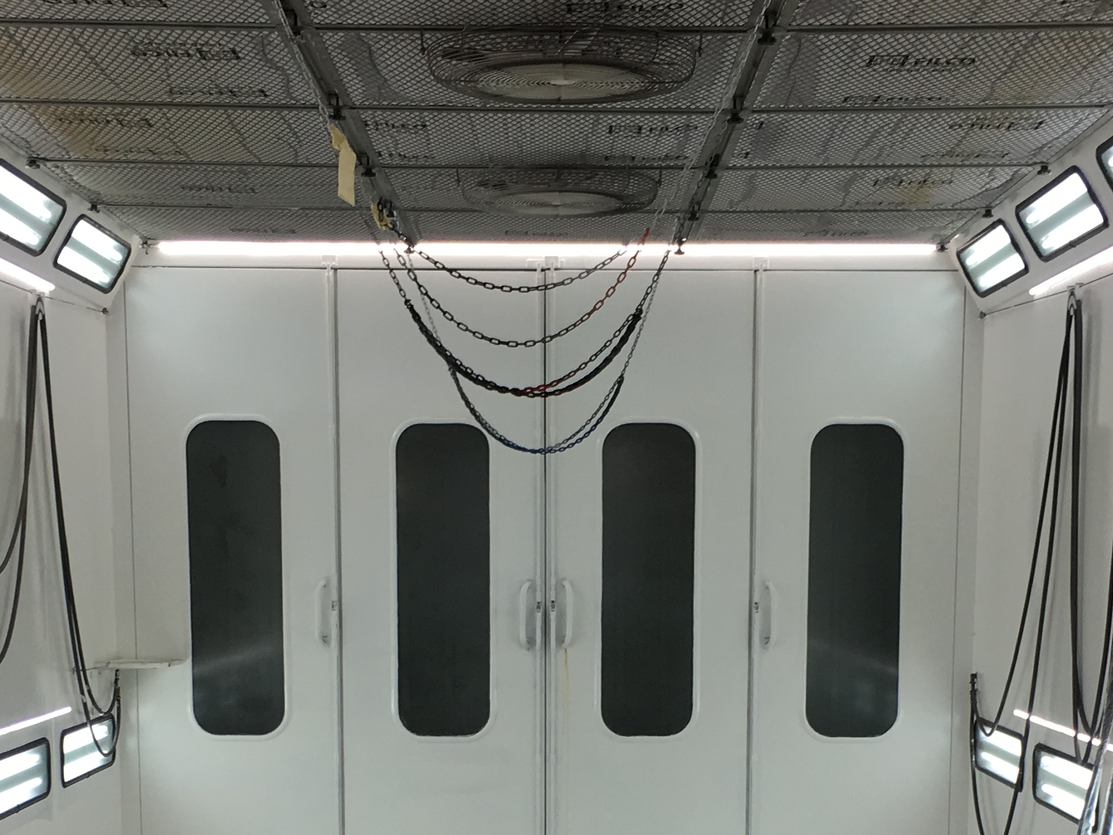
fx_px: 2058
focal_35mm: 64
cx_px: 578
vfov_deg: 22.1
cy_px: 836
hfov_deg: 30.3
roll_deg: -0.4
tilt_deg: -7.9
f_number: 2.2
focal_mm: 4.15
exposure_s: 1/60
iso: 25
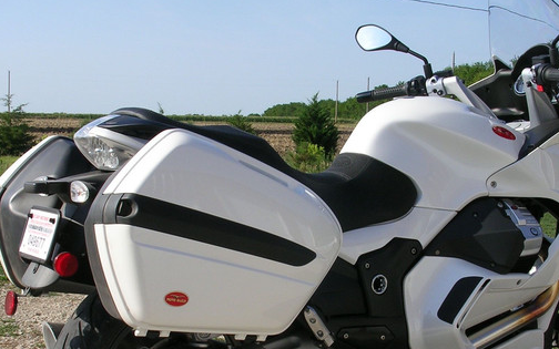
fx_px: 1005
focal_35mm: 66
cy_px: 252
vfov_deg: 19.6
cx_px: 323
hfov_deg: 31.0
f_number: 6.2
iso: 50
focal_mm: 7.5
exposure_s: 1/257
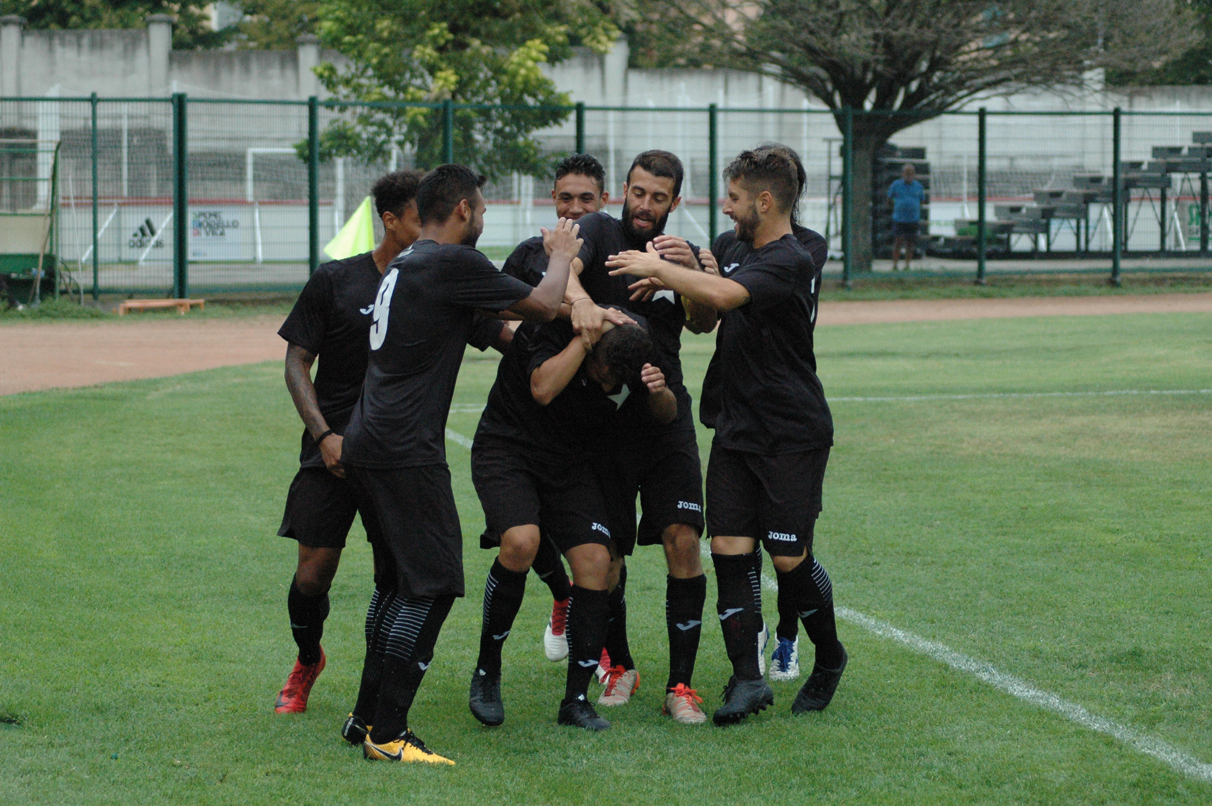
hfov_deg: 16.1
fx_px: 4289
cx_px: 606
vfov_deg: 10.7
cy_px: 403
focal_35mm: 128
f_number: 4.5
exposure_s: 1/1600
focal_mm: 85
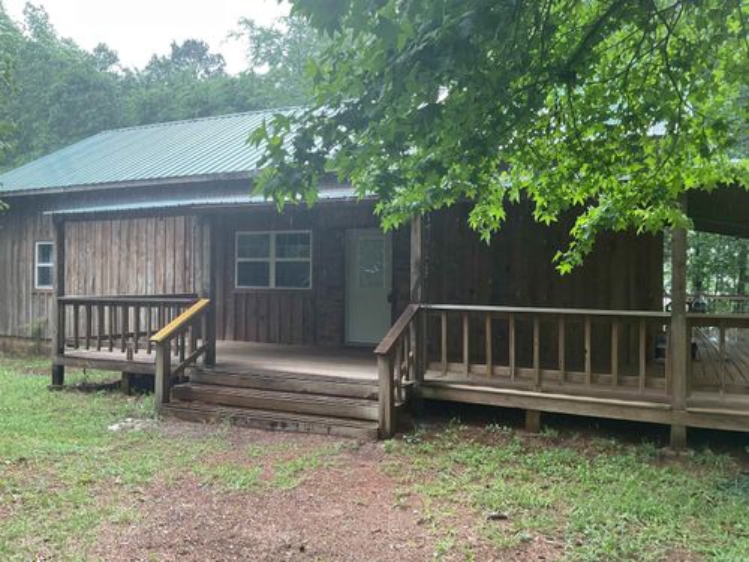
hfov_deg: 61.7
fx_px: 627
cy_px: 281
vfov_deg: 48.2
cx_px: 374
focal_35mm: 29
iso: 40
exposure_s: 1/60
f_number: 1.8
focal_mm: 3
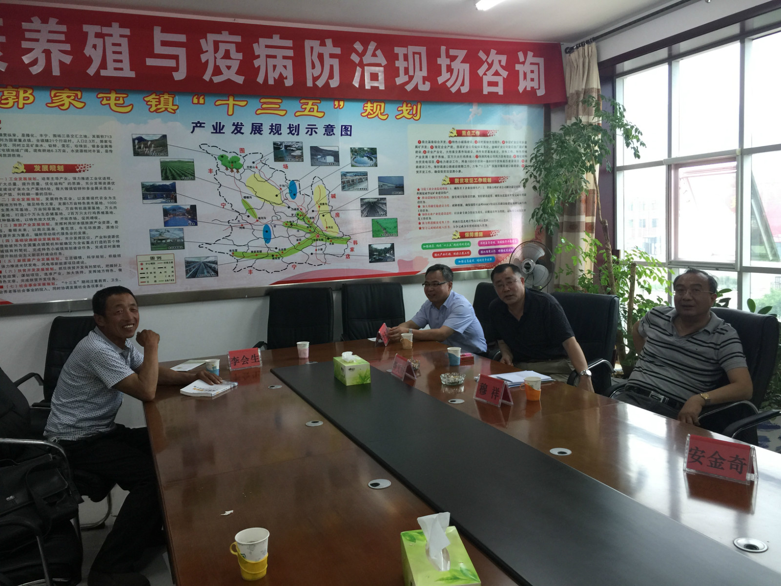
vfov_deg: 48.2
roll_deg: +0.5
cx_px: 390
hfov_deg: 61.7
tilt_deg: -4.9
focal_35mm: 29
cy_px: 293
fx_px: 654
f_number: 2.2
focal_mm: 4.15
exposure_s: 1/33
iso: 50
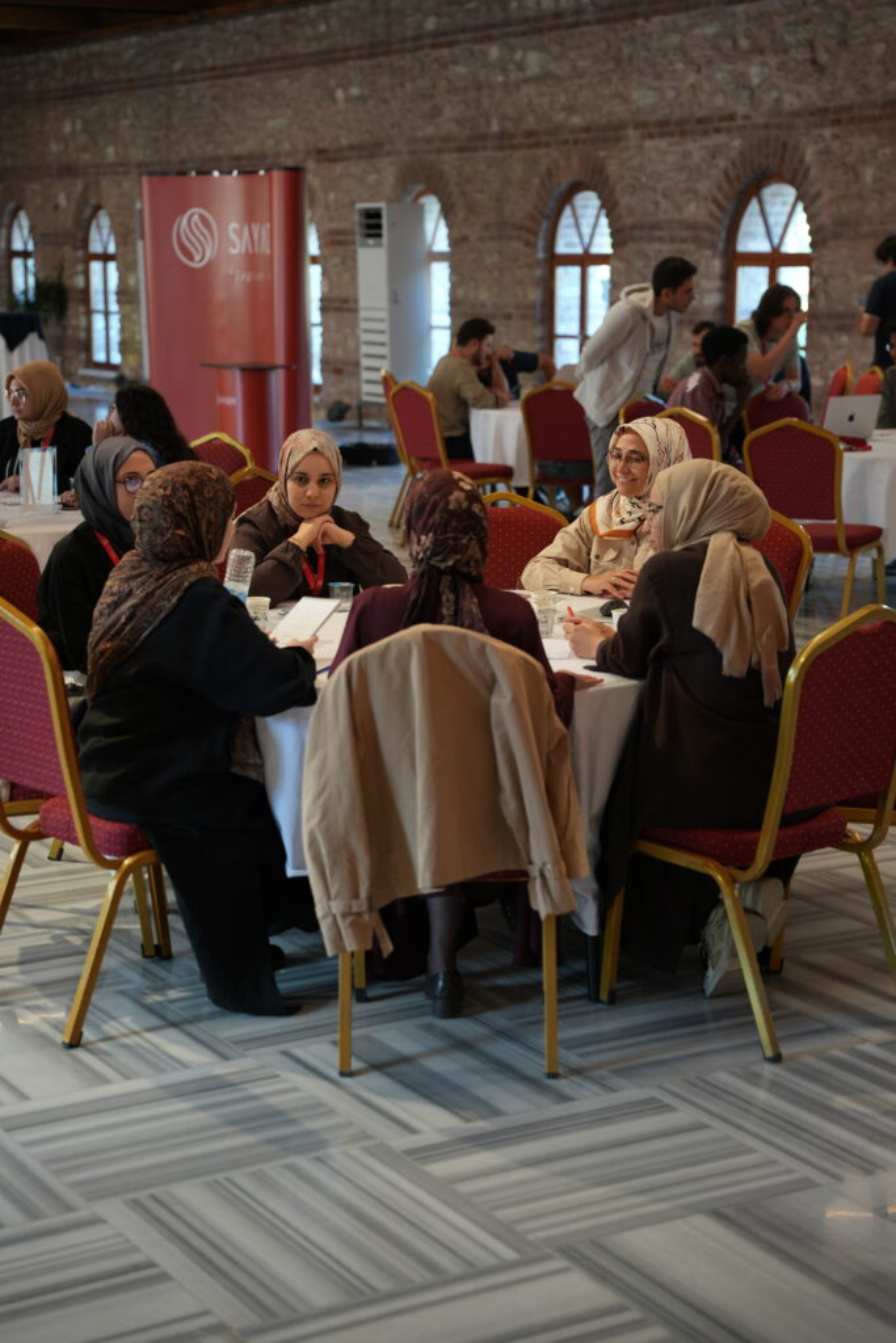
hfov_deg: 20.6
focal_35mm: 66
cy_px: 672
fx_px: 2467
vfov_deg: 30.5
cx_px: 448
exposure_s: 1/125
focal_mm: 66.1
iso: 640
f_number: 2.8
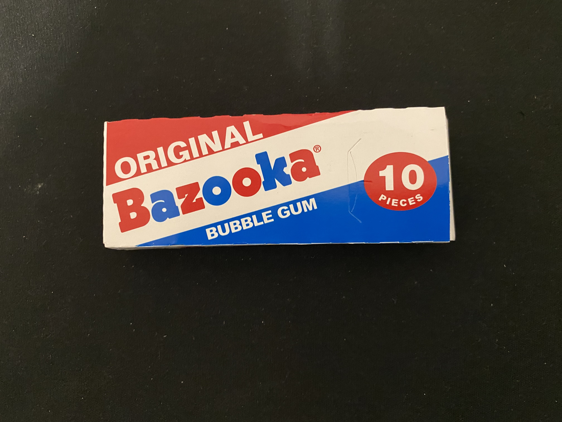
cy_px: 211
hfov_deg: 67.3
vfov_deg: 53.1
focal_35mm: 26
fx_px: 422
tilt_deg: -84.7
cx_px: 281
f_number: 1.8
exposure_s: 1/30
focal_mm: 4.25
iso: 640
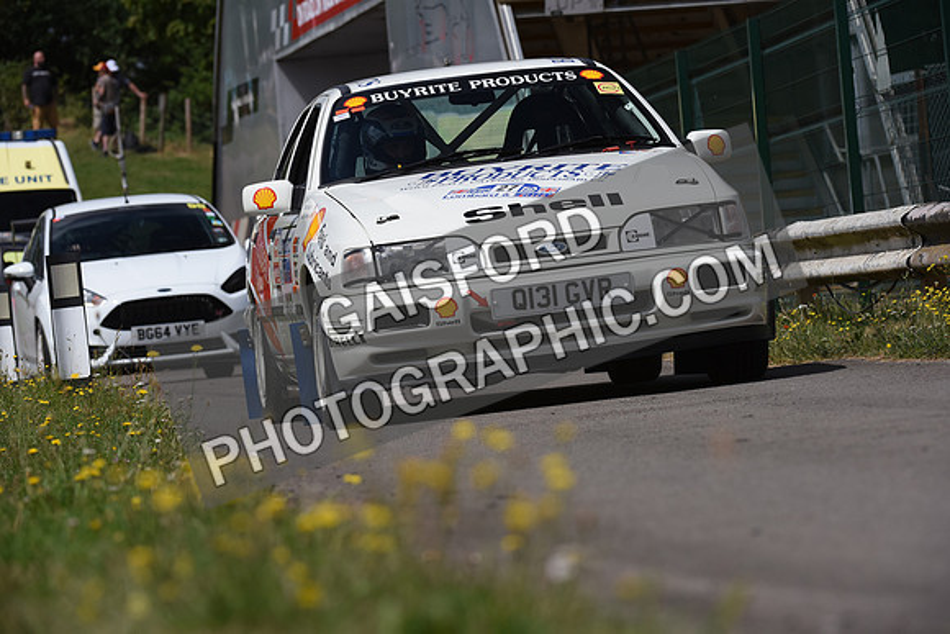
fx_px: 5279
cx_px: 475
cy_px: 317
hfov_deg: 10.3
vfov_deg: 6.9
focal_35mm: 200
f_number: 8
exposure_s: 1/1000
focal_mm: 200
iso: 500
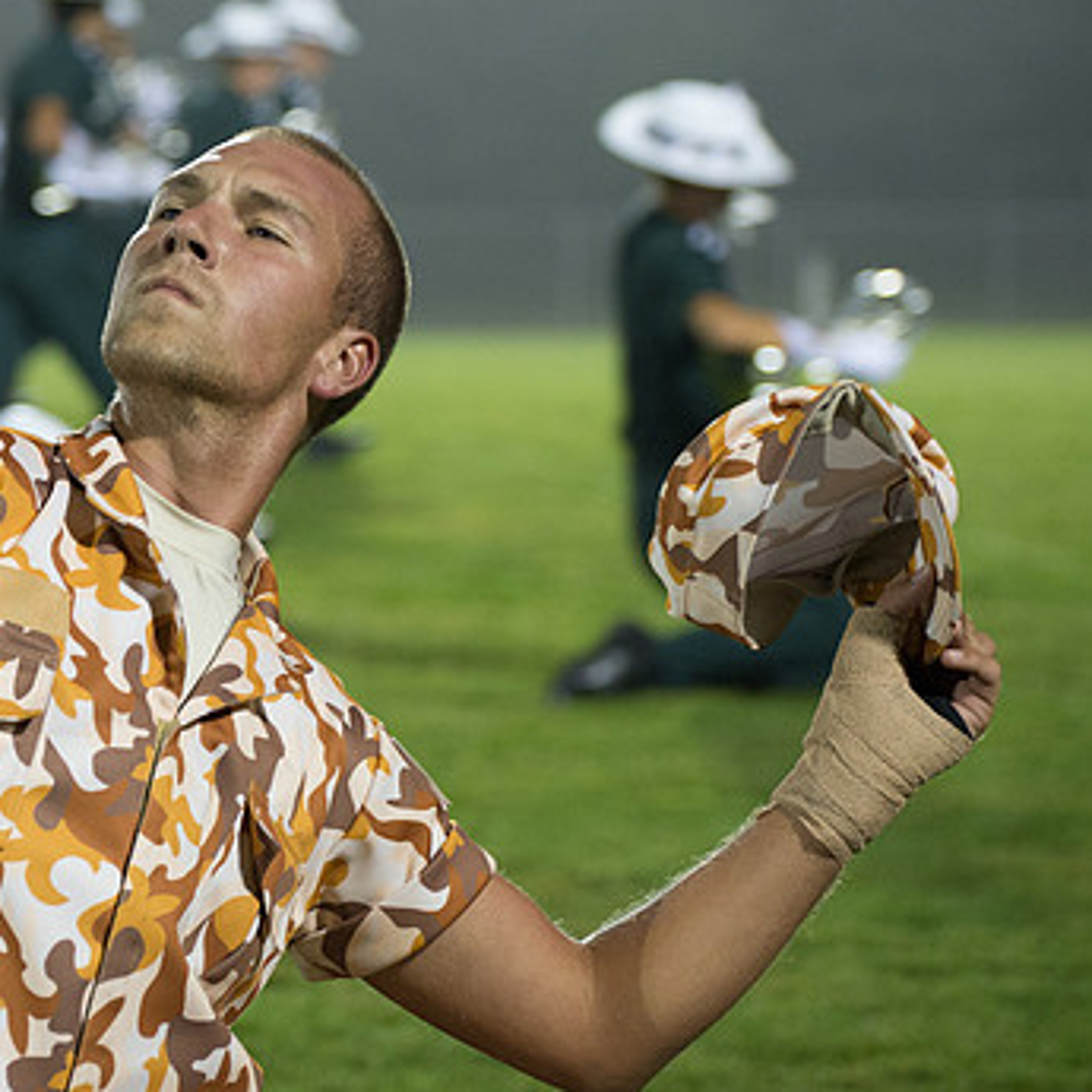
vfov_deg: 9.0
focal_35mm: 195
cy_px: 435
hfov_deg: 8.9
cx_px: 156
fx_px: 6960
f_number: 4.5
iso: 2500
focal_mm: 110
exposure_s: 1/160
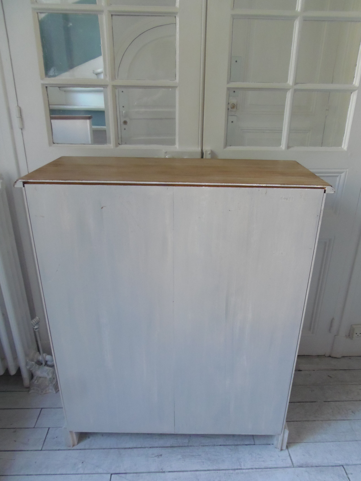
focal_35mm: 24
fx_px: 334
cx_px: 180
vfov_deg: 71.6
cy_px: 240
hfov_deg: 56.8
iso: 200
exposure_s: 1/30
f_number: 2.9
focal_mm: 4.3
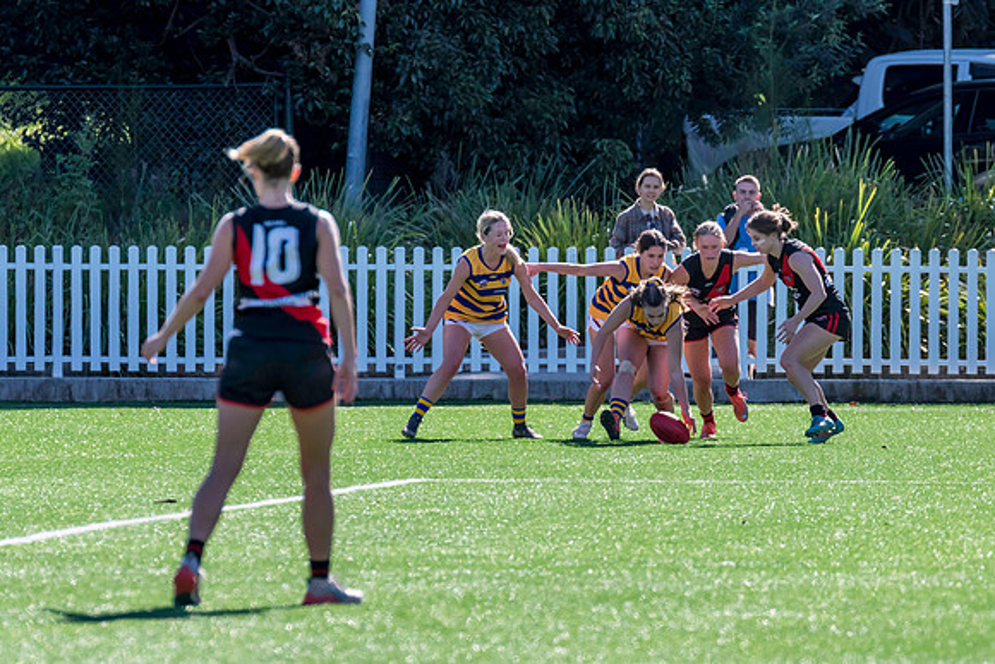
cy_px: 353
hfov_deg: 3.3
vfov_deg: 2.2
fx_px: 17317
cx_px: 722
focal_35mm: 626
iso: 800
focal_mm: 420
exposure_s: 1/1600
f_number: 7.1
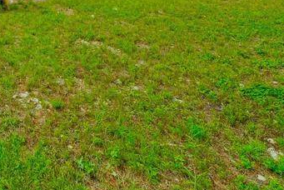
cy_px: -67
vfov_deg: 28.8
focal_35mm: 36
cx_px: -38
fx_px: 284
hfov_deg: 40.9
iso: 400
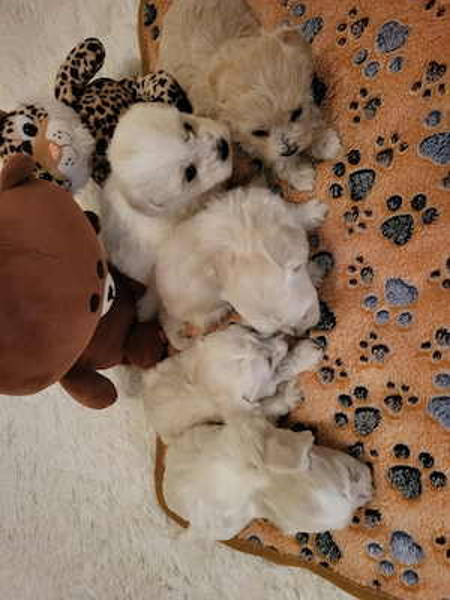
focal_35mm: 26
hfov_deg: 53.1
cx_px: 225
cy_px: 300
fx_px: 451
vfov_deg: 67.3
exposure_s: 1/30
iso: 640
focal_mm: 5.4
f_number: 1.8
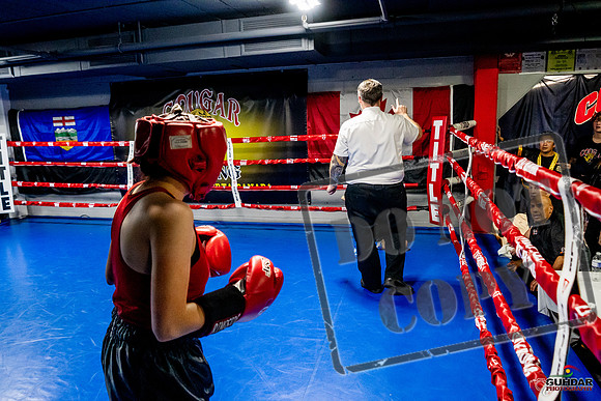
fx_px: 401
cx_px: 300
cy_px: 200
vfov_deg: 53.2
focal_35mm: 24
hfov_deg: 73.7
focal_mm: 16
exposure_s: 1/800
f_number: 2.8
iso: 5000
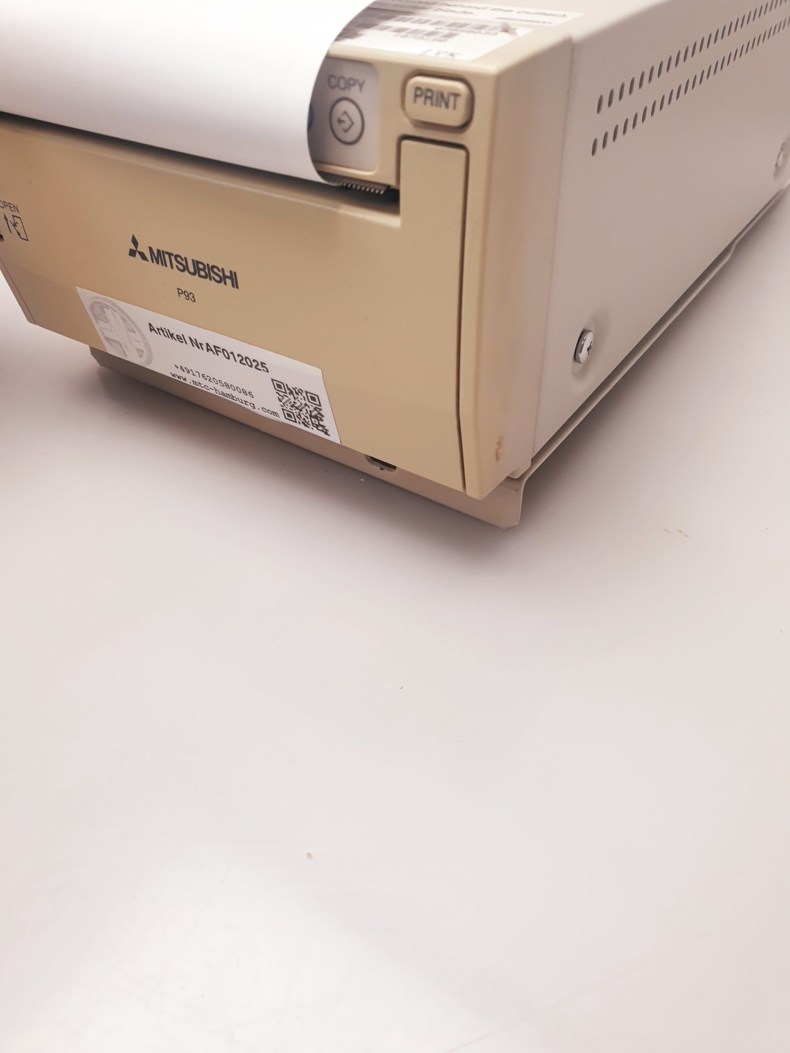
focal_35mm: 26
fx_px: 791
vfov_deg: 67.3
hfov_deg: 53.1
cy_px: 526
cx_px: 395
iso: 50
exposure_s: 1/50
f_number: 2.4
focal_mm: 4.3
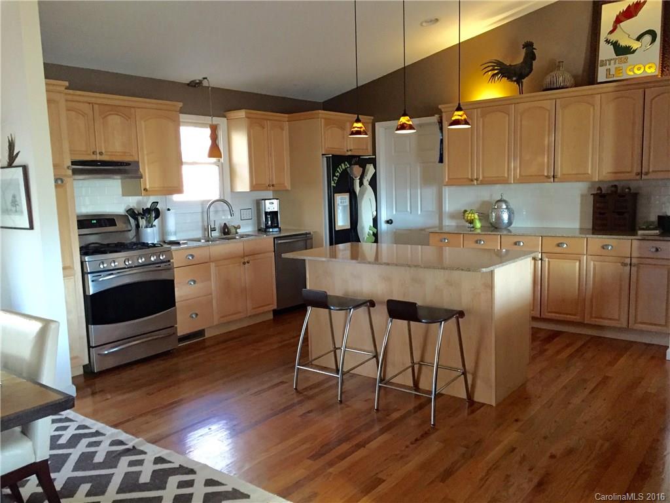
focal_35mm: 29
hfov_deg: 61.7
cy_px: 252
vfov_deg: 48.2
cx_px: 335
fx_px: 561
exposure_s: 1/20
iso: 250
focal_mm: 4.15
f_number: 2.2
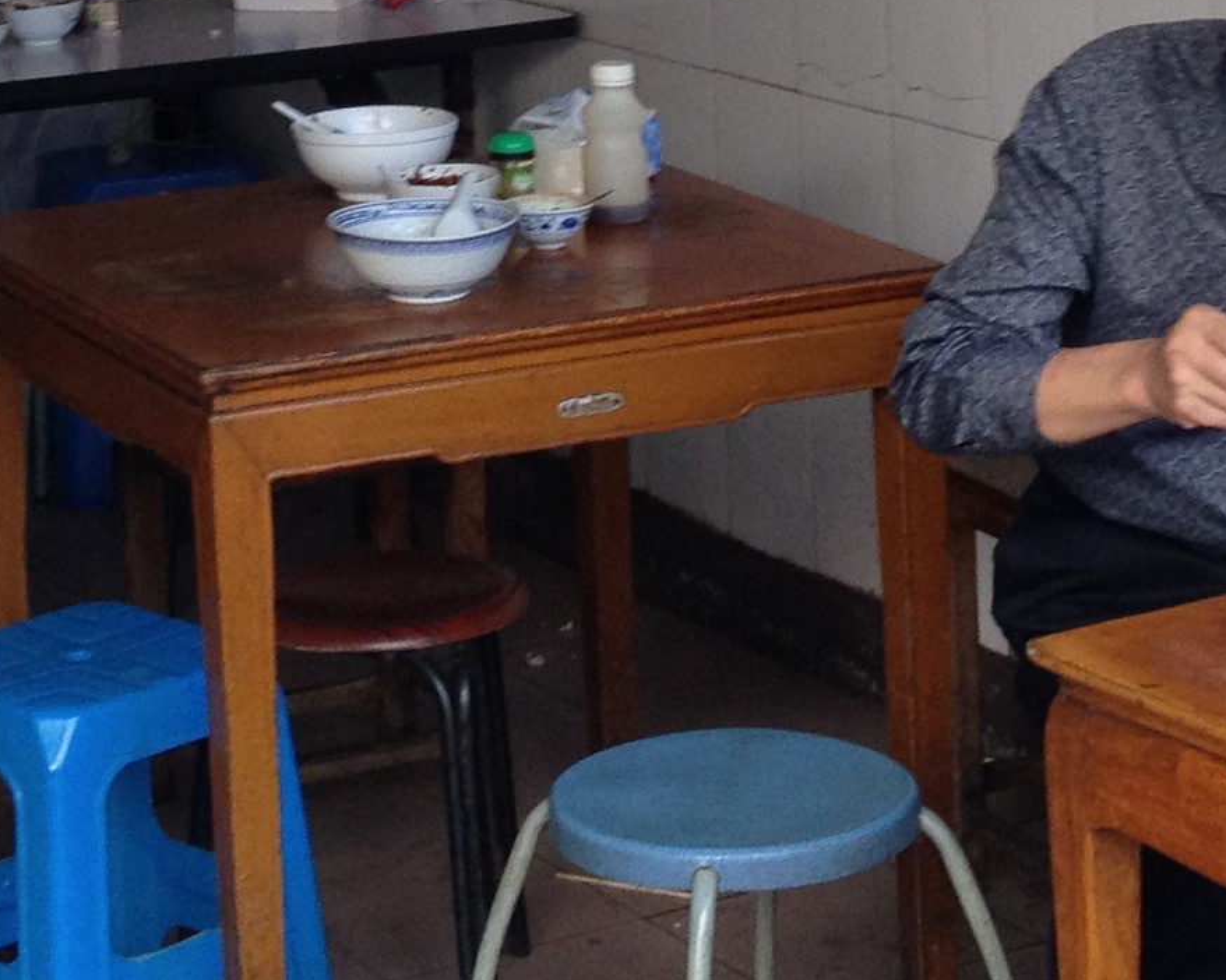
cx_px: 616
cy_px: -343
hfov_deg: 15.2
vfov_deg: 11.8
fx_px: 4607
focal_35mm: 127
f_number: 2.4
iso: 100
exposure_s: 1/120
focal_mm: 4.28
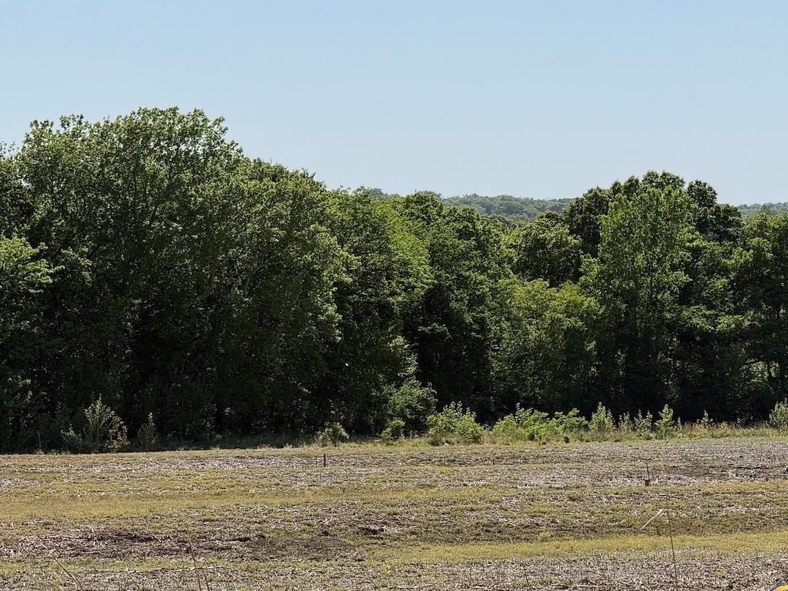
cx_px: 362
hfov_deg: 13.8
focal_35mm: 143
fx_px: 3256
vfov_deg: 10.4
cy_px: 301
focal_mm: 15.66
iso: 50
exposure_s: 1/1969
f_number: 2.8
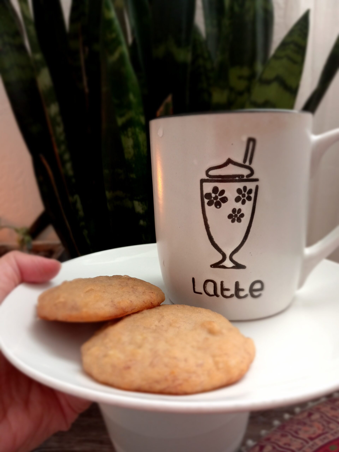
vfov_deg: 65.3
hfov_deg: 51.4
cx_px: 170
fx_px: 353
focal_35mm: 27
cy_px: 226
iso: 64
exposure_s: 1/120
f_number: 1.8
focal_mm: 3.94
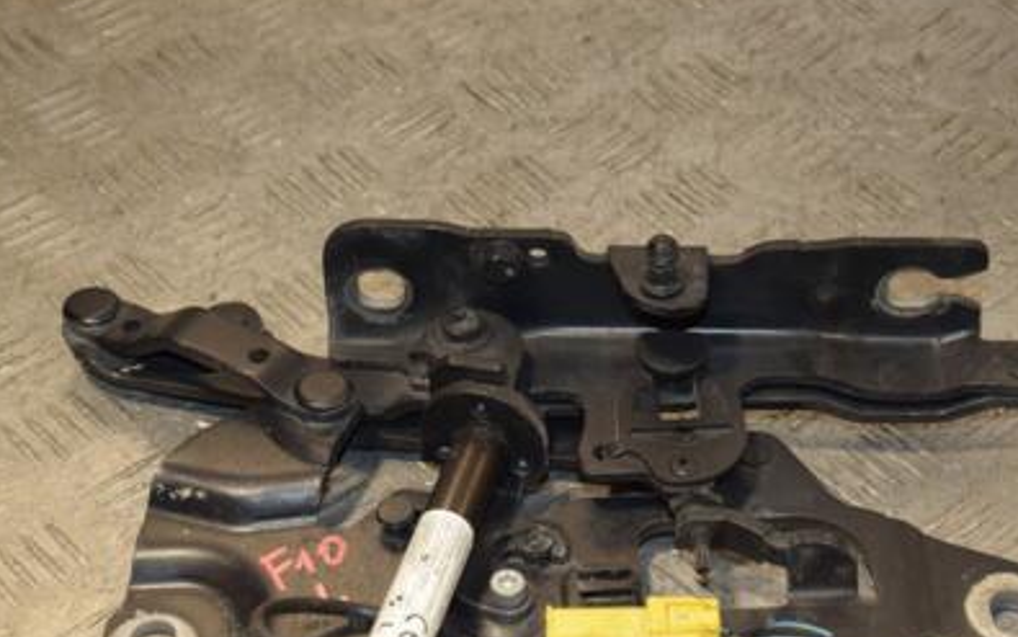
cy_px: 400
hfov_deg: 22.3
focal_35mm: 93
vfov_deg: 14.0
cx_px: 580
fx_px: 2581
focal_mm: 40
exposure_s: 1/200
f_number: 4.8
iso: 800
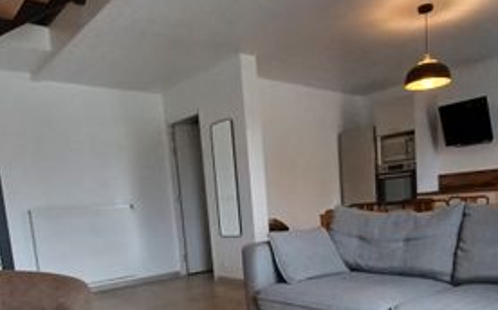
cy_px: 269
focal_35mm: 30
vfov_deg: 39.3
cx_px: 280
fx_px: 407
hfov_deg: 62.7
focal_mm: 1.42
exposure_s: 1/50
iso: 160
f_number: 2.2
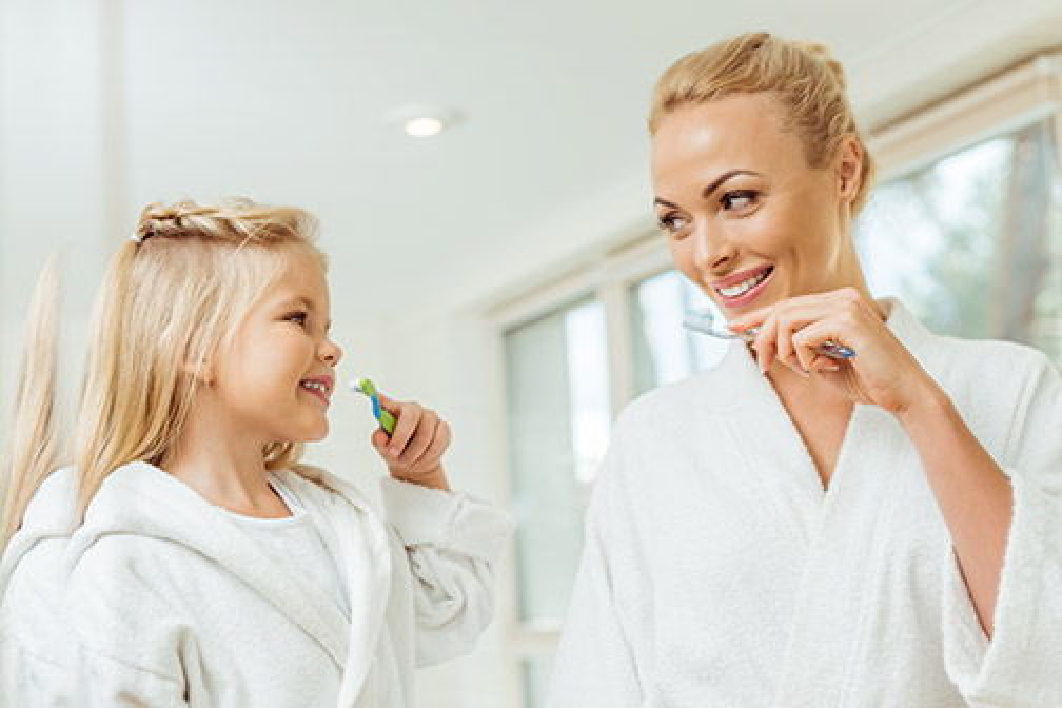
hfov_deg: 39.6
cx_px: 531
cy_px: 354
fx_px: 1475
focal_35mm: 50
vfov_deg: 27.0
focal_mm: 50
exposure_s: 1/160
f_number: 3.5
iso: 100
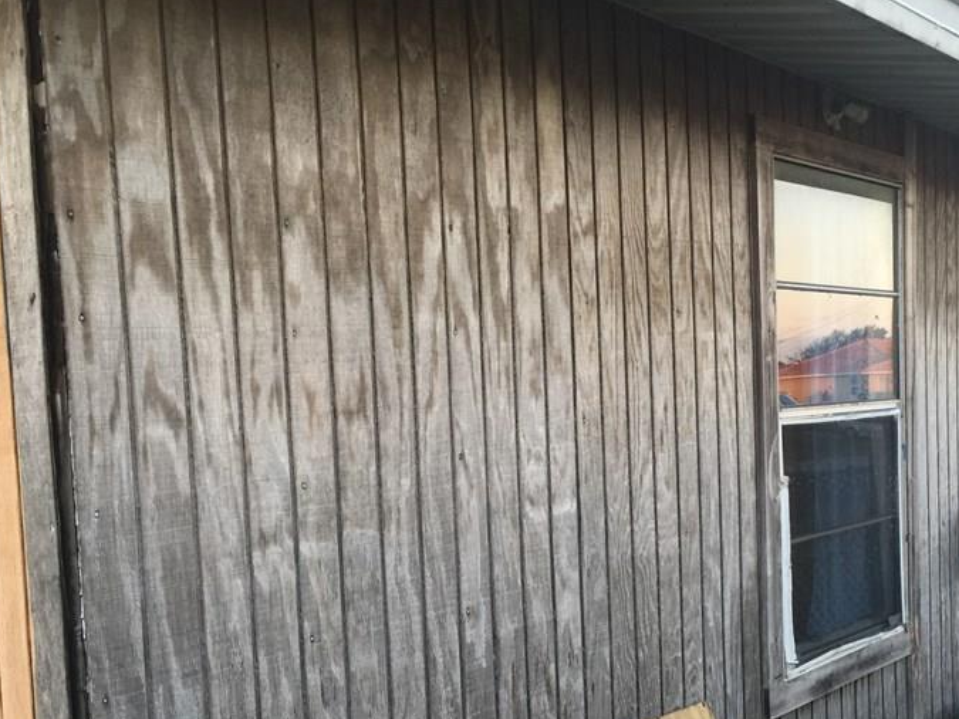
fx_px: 1219
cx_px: 607
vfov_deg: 32.4
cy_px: 509
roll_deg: +0.3
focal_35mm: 44
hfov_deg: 42.6
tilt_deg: -3.6
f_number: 2.2
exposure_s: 1/30
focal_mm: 4.15
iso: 32
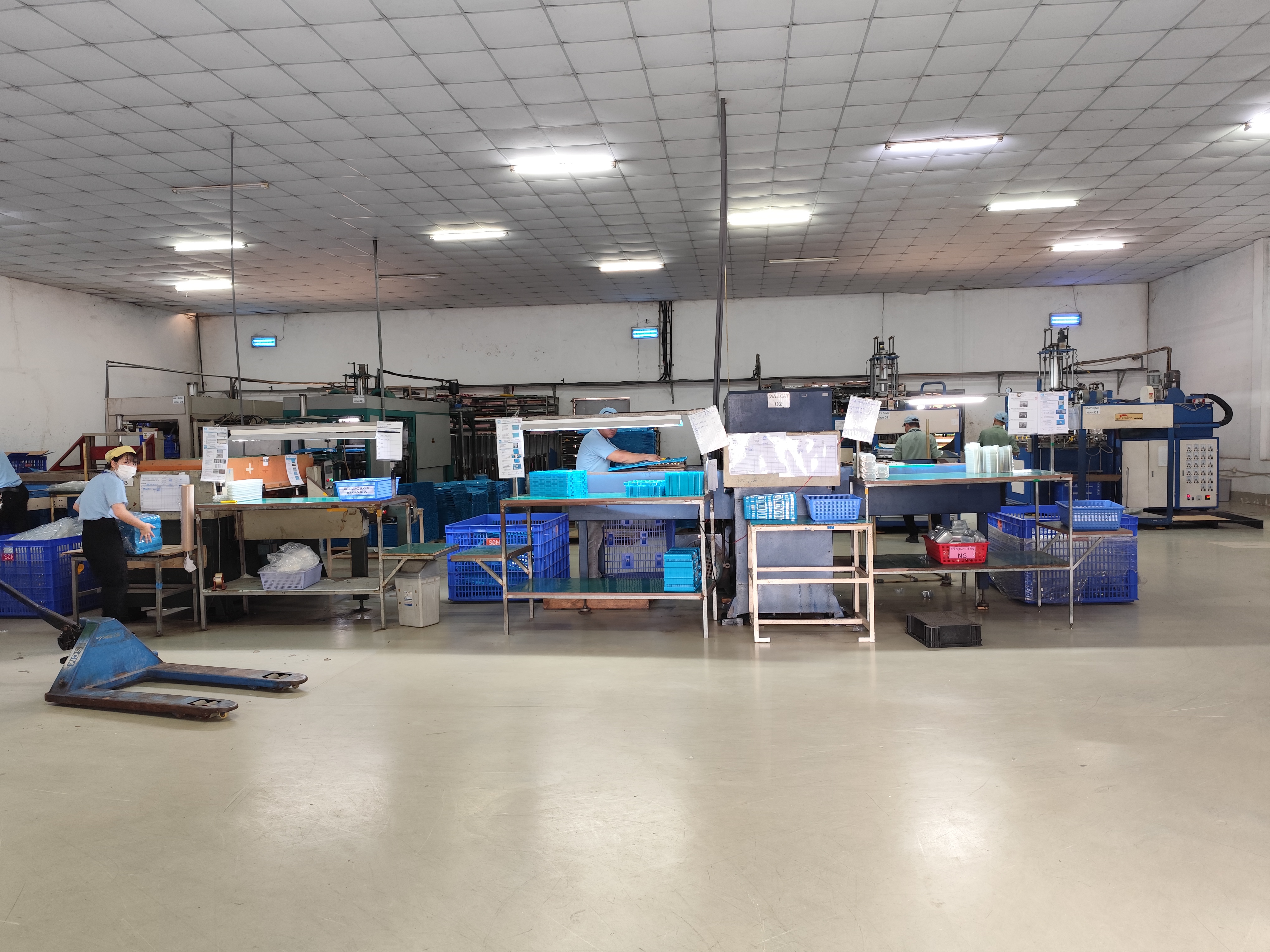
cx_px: 635
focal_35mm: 23
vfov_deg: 58.9
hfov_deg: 73.9
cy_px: 476
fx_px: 844
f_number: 1.65
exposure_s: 1/50
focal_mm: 6.14
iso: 640
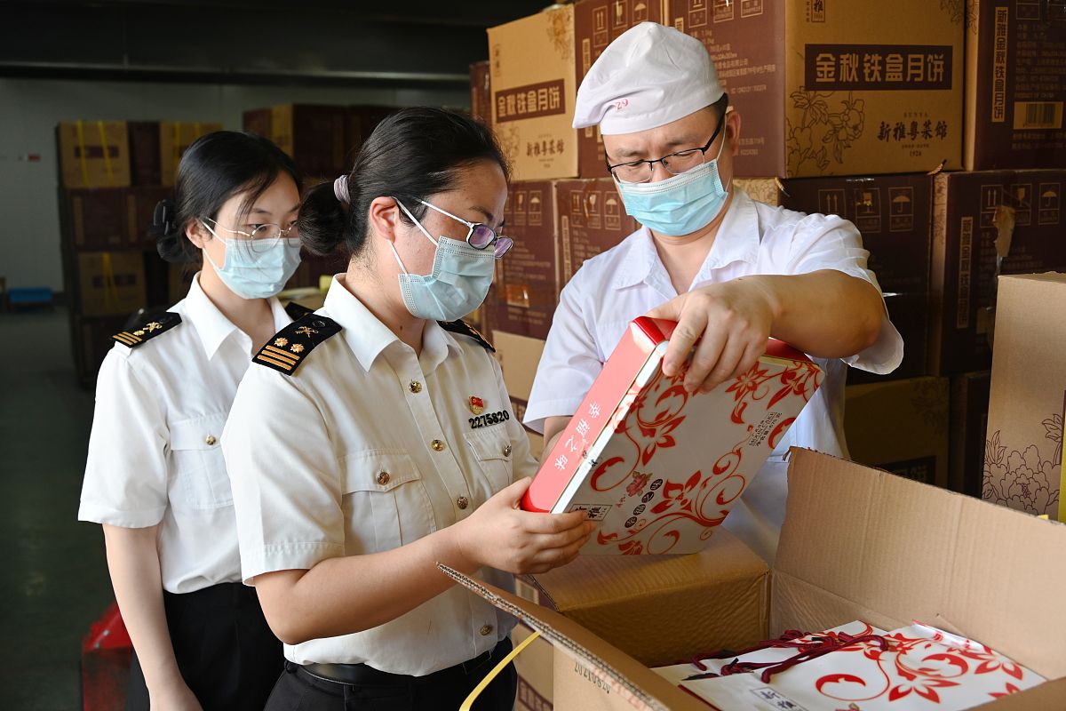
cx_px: 533
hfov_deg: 48.5
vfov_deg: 33.4
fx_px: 1184
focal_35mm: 40
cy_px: 356
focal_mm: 40
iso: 640
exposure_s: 1/100
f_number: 5
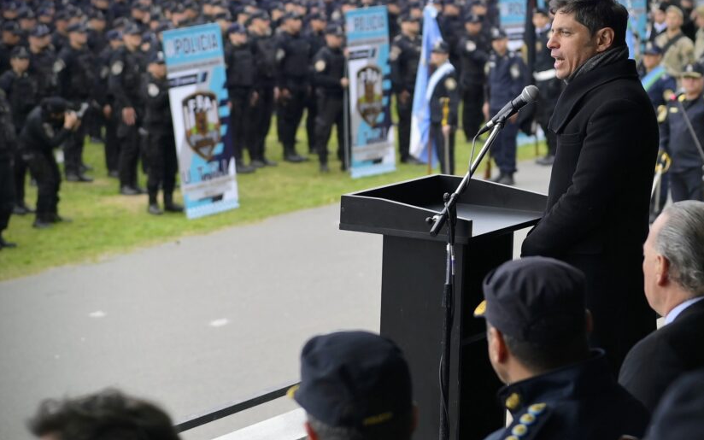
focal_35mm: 133
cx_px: 327
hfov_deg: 15.7
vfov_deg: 9.9
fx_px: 2552
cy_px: 186
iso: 500
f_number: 3.5
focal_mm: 70
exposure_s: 1/800
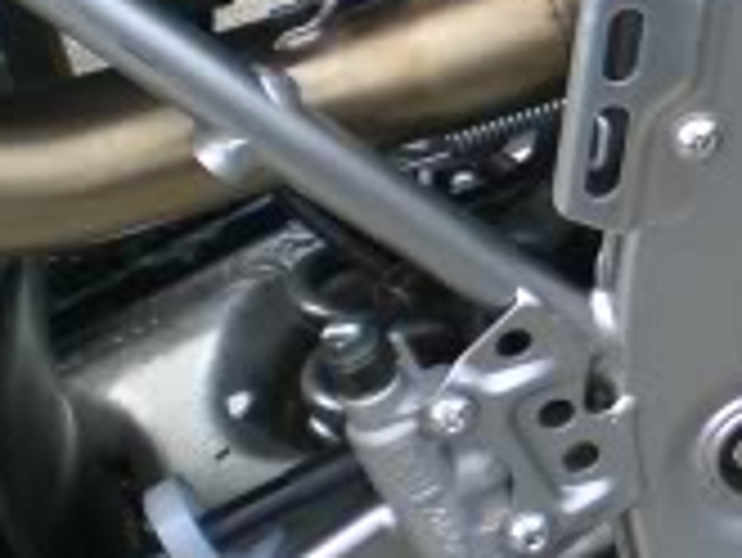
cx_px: 1417
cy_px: -140
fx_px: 3153
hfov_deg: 12.1
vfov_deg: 9.9
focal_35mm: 147
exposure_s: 1/160
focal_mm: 6.3
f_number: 3.1
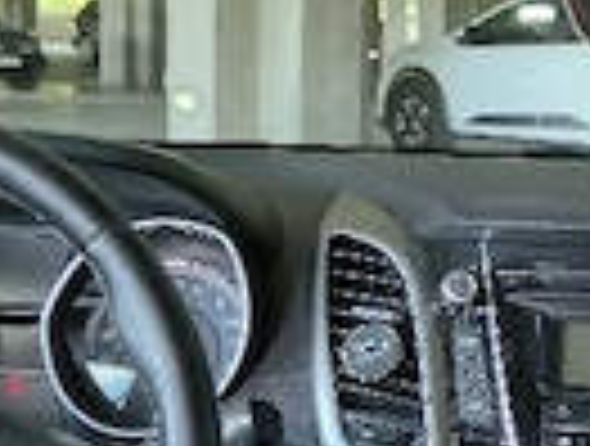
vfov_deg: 14.1
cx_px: 626
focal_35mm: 105
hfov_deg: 18.1
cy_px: 360
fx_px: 1795
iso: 100
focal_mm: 5.4
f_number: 1.8
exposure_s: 1/50.3
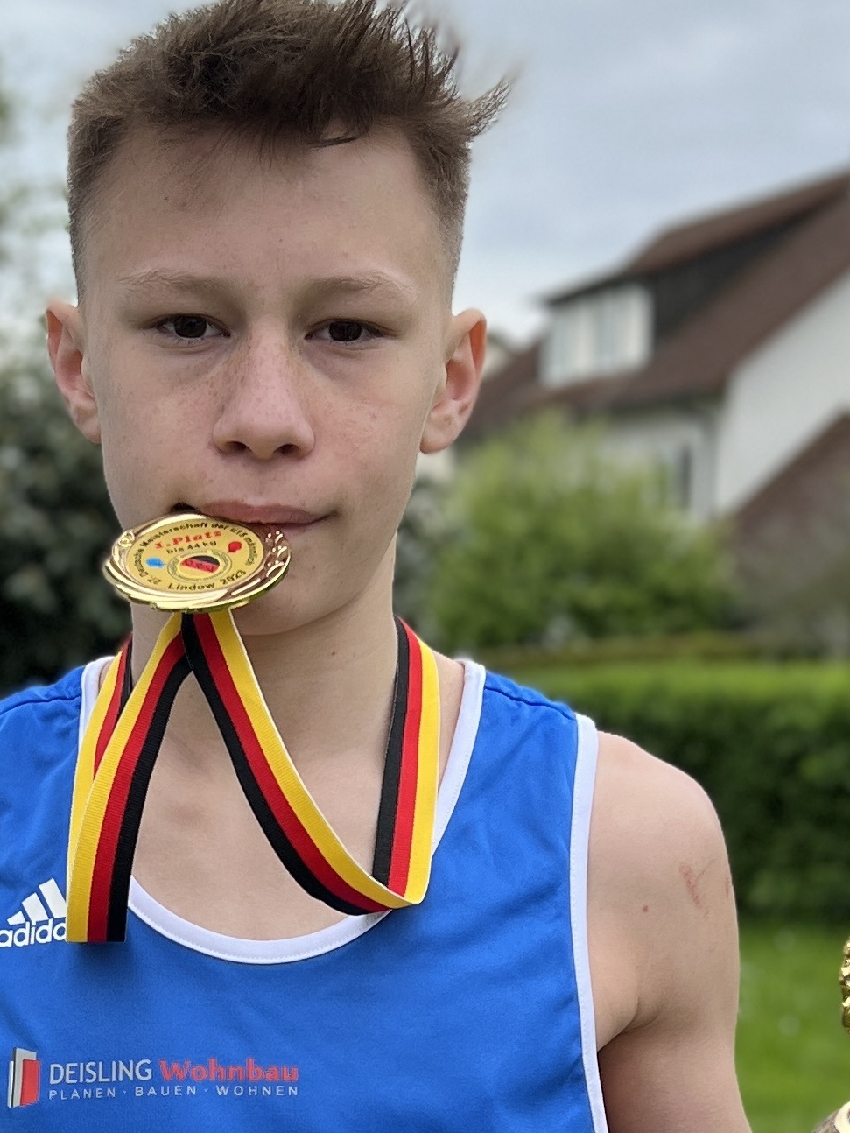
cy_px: 959
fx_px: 2651
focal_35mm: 81
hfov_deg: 18.2
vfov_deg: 23.6
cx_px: 291
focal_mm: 5.7
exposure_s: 1/2571
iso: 50
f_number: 1.5
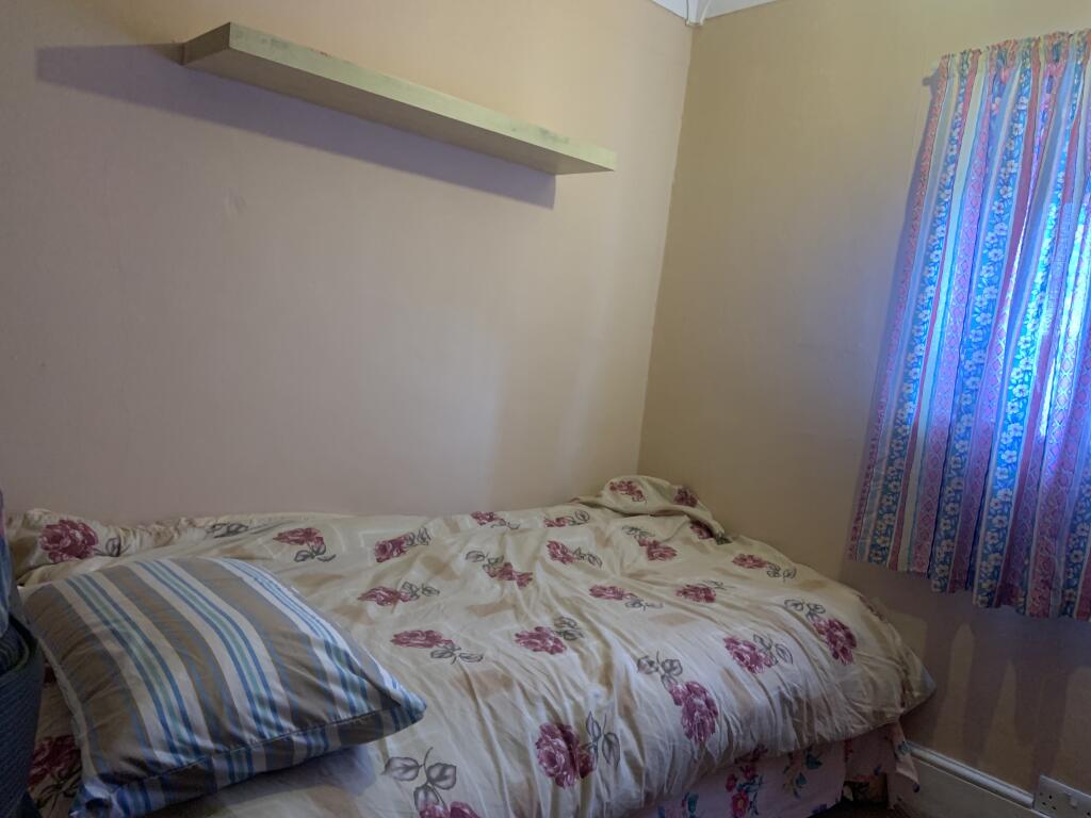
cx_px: 546
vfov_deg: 53.1
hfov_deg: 67.3
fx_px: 819
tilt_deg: -6.2
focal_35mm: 26
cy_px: 409
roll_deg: -6.6
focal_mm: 4.25
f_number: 1.8
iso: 320
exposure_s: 1/33
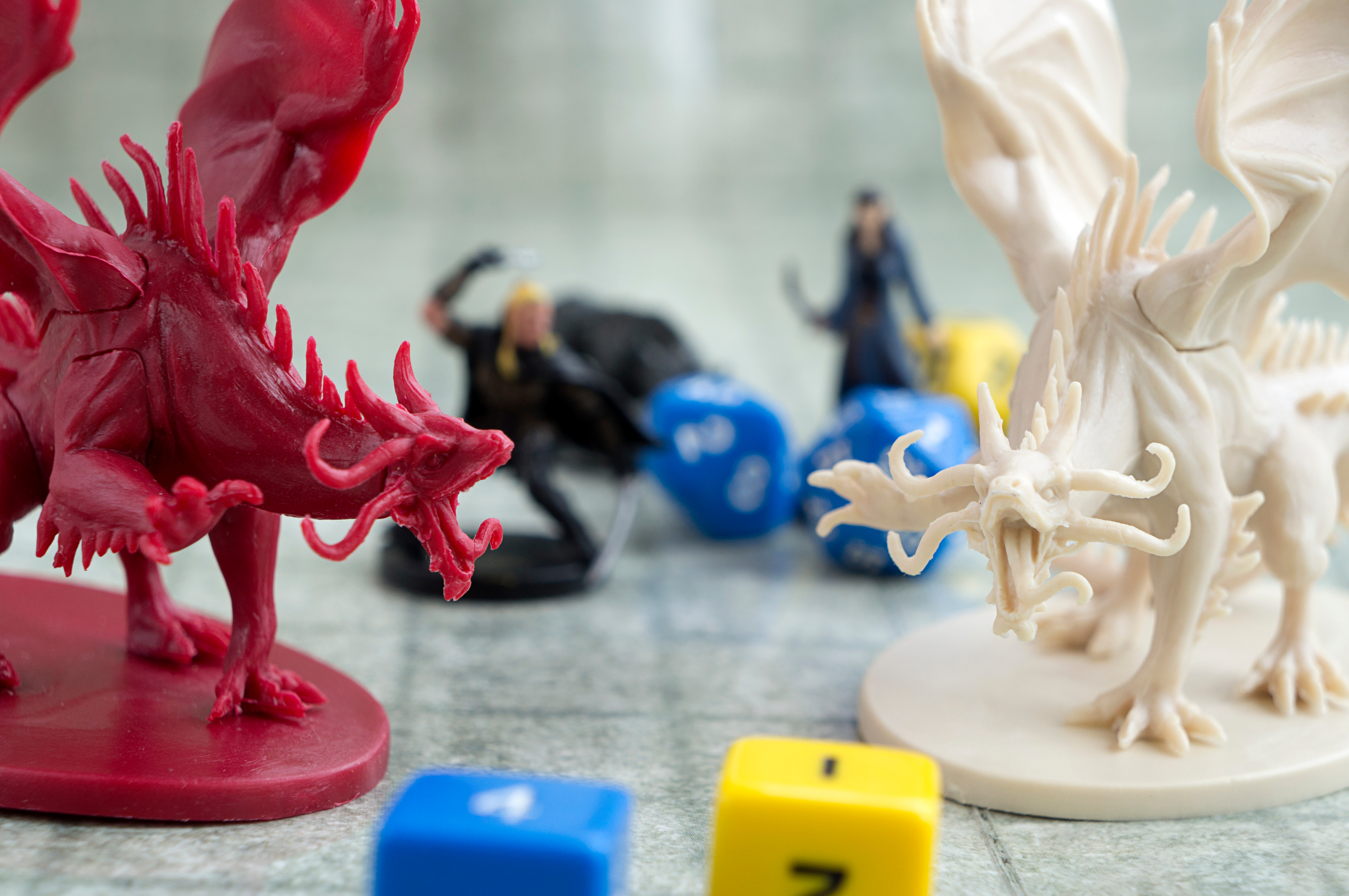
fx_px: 2920
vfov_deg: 17.5
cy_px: 448
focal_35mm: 78
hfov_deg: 26.0
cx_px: 674
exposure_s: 1/160
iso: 200
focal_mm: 52
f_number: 7.1
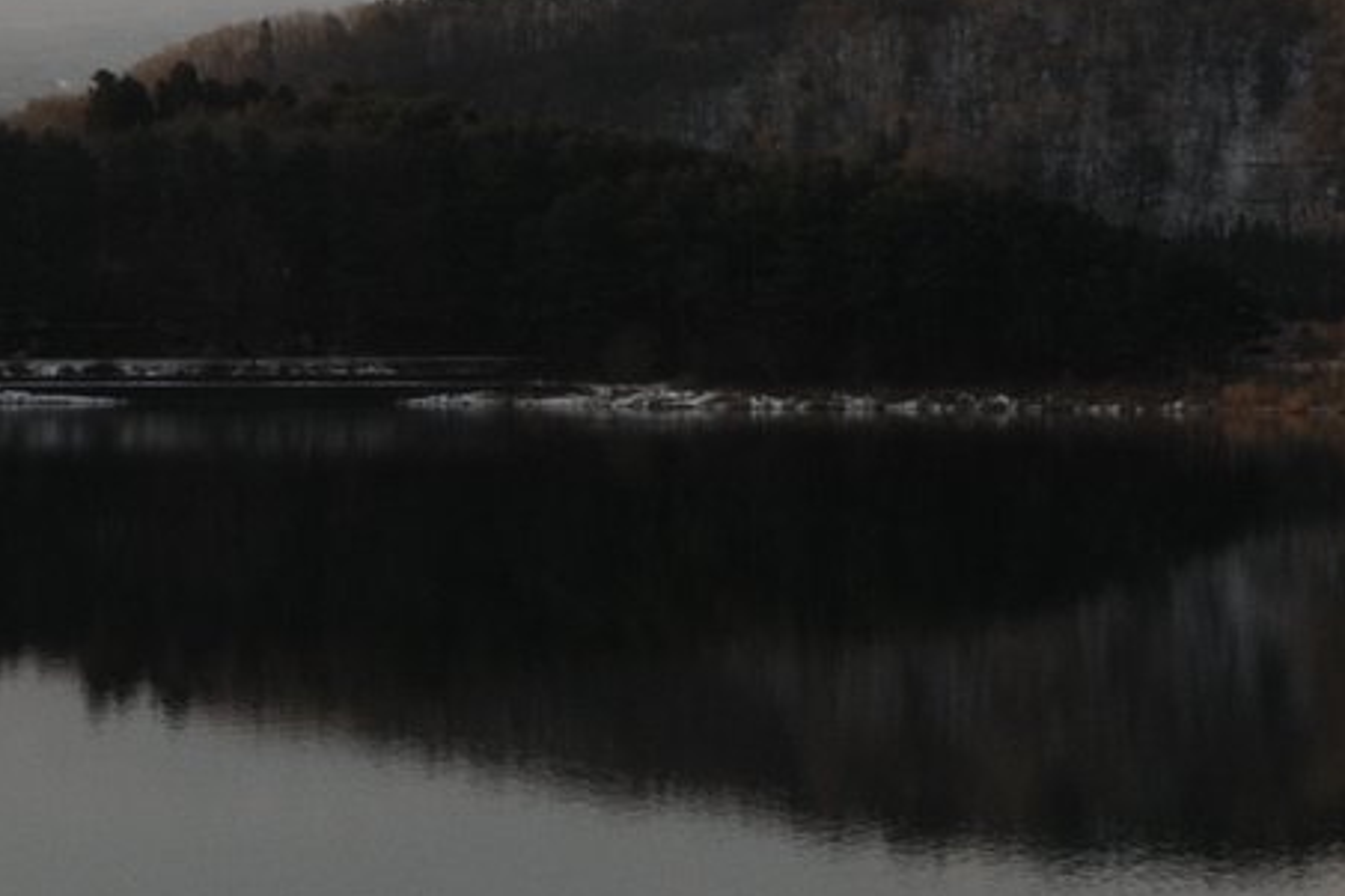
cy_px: -161
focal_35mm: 163
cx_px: 661
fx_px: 6087
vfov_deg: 8.3
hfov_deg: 12.6
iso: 200
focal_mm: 24
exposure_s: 1/50
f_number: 25
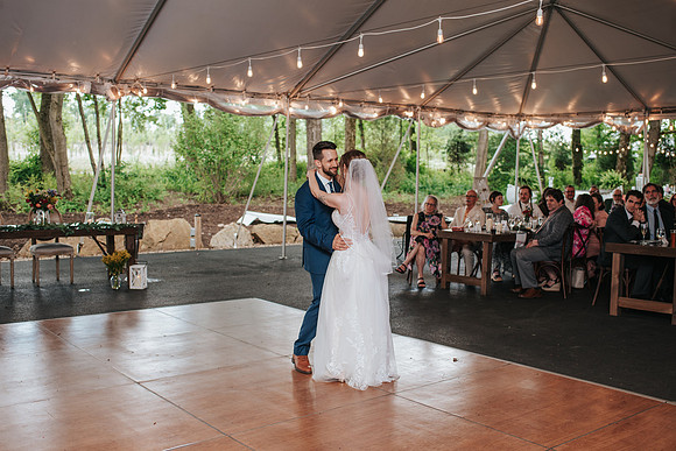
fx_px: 740
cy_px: 233
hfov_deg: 49.1
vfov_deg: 33.9
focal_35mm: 39
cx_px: 334
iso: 320
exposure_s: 1/125
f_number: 2.8
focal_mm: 35
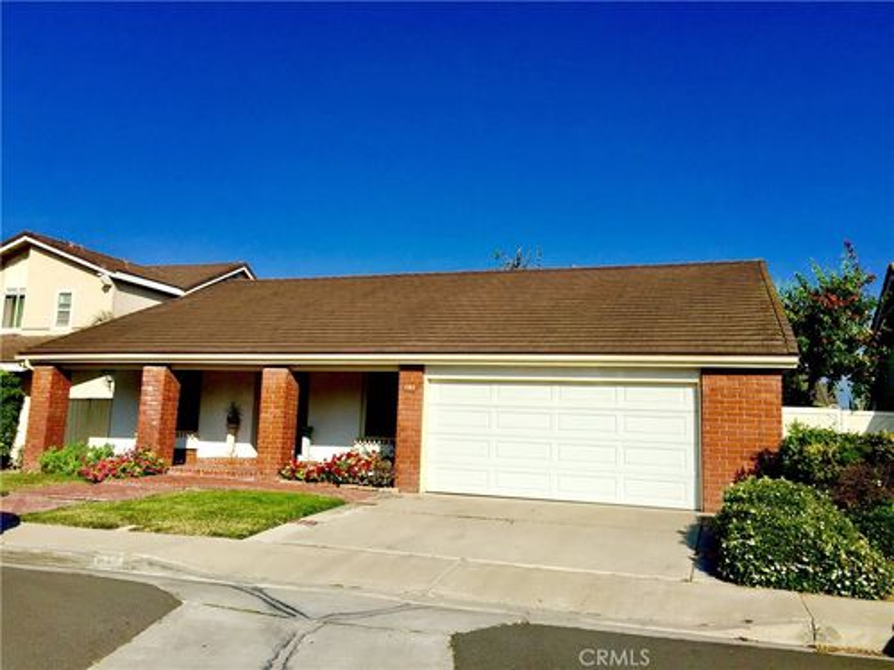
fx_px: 749
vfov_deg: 48.2
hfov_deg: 61.7
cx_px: 447
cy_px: 335
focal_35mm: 29
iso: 32
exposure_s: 1/3968
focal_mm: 4.15
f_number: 2.2
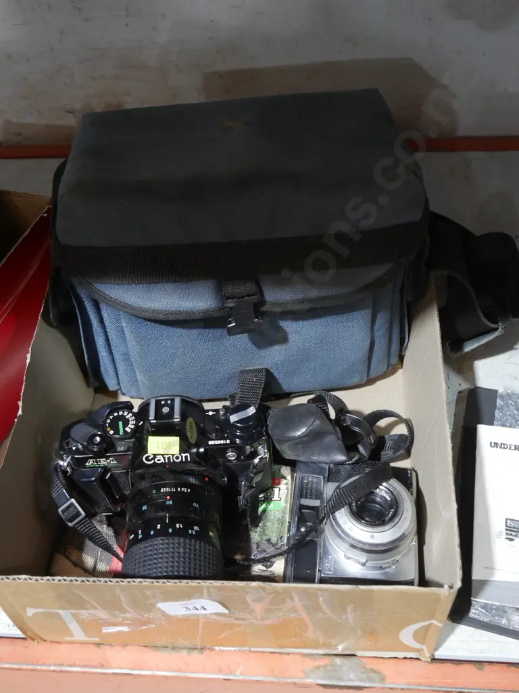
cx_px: 260
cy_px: 346
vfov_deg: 49.0
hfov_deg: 37.7
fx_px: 760
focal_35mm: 38
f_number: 4.1
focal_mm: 19
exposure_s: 1/60
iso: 1250
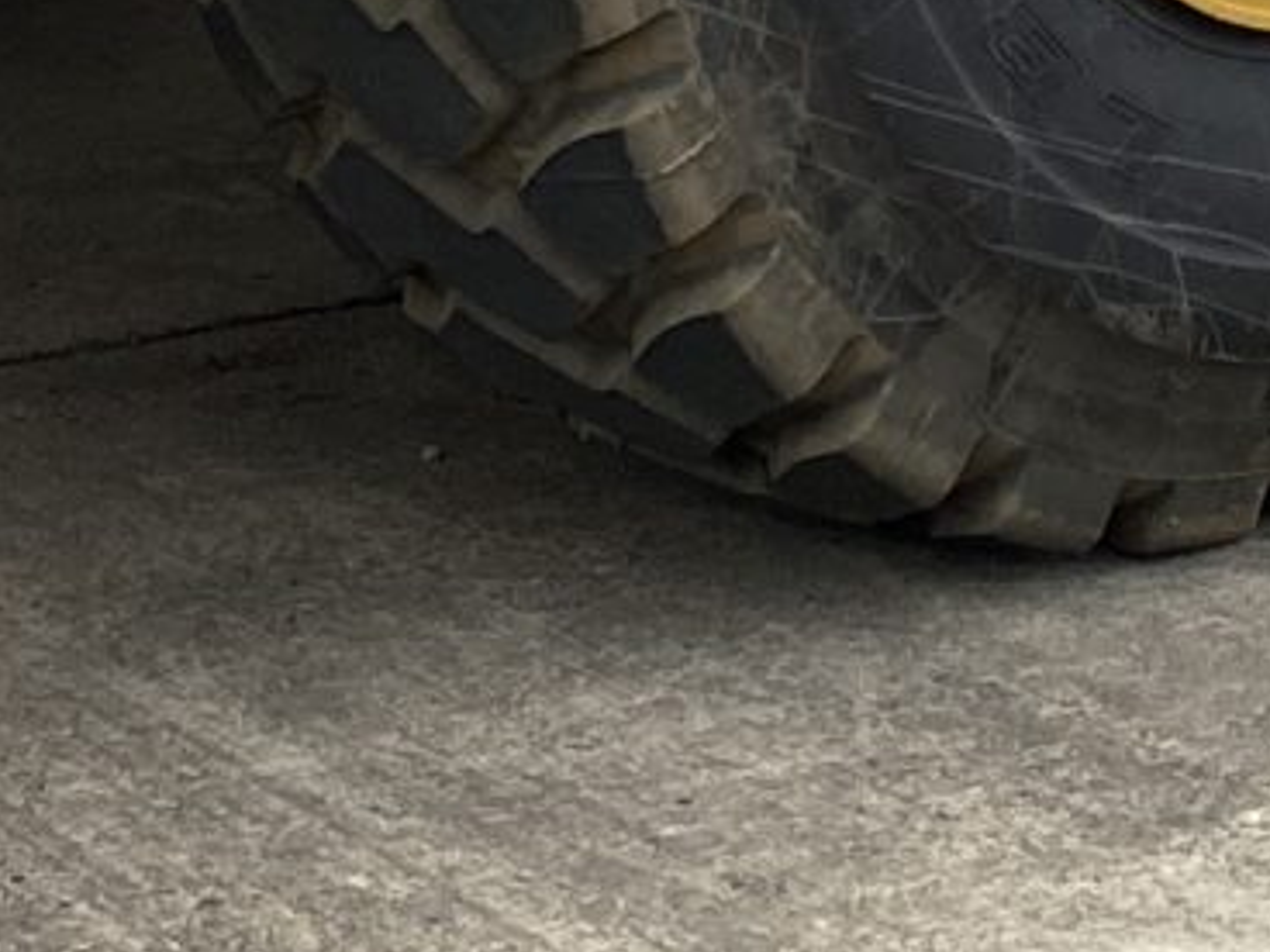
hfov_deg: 10.9
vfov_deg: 7.1
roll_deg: +1.1
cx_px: 573
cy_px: -2121
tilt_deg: +9.9
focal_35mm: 181
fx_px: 6641
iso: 32
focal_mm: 4.25
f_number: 1.8
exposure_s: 1/3205
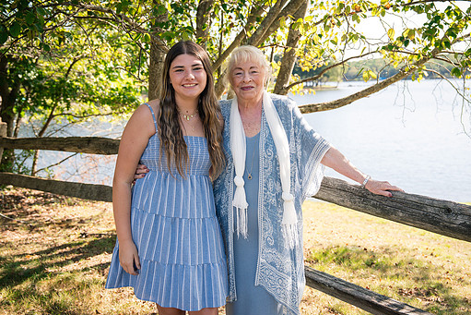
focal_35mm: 42
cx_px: 253
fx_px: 550
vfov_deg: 31.9
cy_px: 145
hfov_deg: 46.4
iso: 160
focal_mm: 37
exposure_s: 1/250
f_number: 3.5
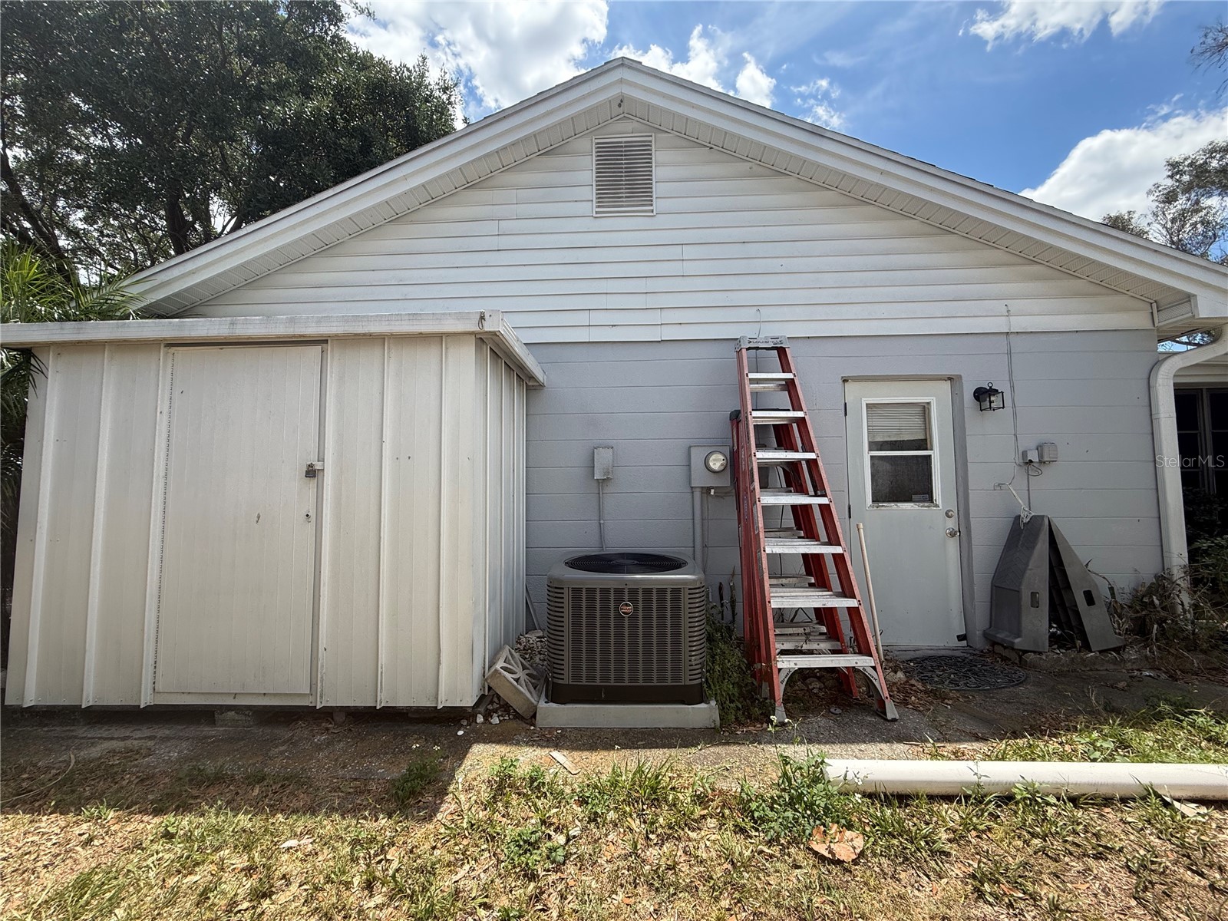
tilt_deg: +4.5
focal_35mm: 14
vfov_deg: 85.7
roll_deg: +0.5
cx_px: 614
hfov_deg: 102.1
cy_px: 460
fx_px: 497
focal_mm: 2.22
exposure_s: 1/1368
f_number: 2.2
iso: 50
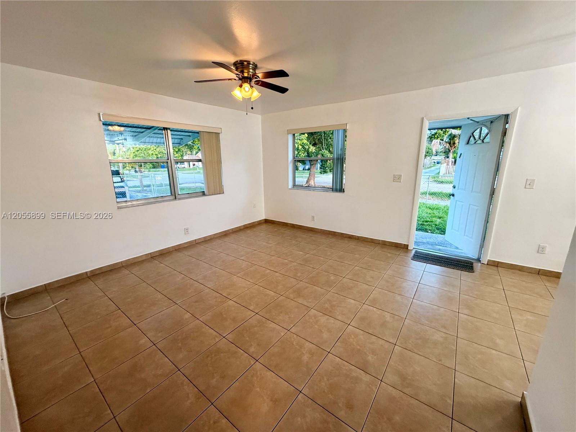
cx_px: 288
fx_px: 233
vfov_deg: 85.7
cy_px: 216
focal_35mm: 14
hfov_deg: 102.1
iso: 250
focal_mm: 2.22
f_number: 2.2
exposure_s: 1/60
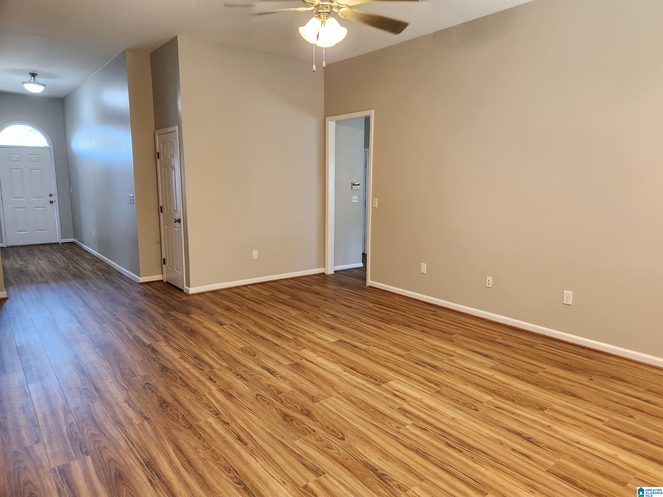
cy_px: 248
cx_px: 332
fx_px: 441
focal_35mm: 23
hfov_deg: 73.9
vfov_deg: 58.9
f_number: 1.8
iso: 400
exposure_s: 1/120
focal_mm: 5.4
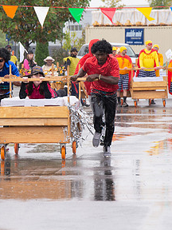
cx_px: 29
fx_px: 2564
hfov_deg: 3.8
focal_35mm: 387
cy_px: 131
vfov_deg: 5.1
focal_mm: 200
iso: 800
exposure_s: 1/400
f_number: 7.1
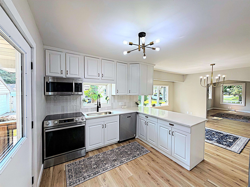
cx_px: 125
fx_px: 101
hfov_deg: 102.1
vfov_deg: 85.7
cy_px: 94
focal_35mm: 14
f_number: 2.2
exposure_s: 1/120
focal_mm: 2.22
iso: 80
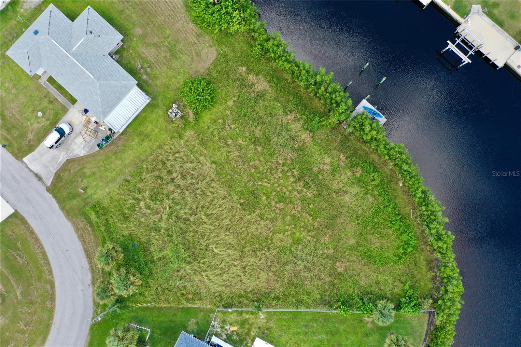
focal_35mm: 28
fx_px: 405
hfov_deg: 65.5
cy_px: 174
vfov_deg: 46.4
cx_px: 260
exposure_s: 1/200
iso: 100
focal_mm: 10.26
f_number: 4.5
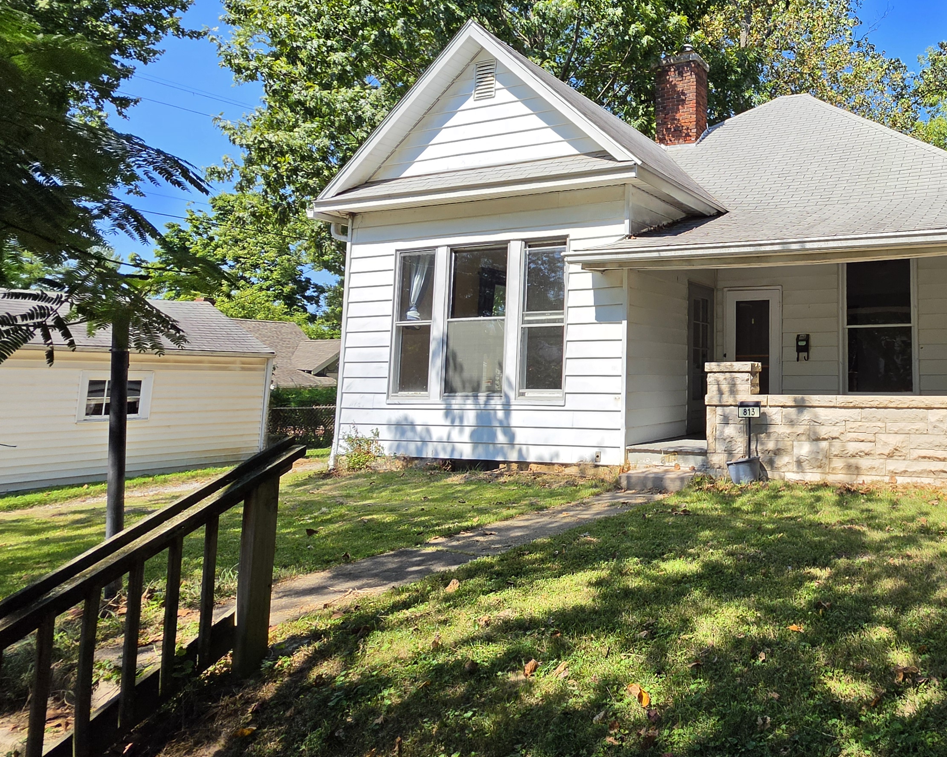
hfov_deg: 64.6
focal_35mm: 23
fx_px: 645
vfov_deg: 60.6
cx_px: 788
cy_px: 319
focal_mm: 2.2
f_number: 1.9
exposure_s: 1/1465
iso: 32
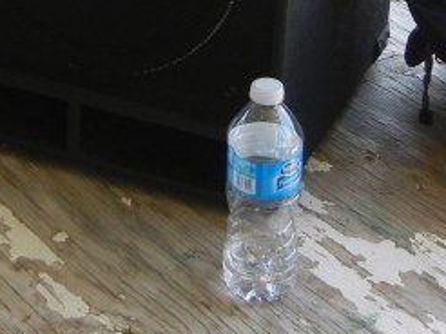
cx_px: 69
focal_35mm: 125
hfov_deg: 15.6
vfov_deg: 11.4
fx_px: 1609
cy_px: -133
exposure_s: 1/197
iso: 160
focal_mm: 5.4
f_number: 3.5
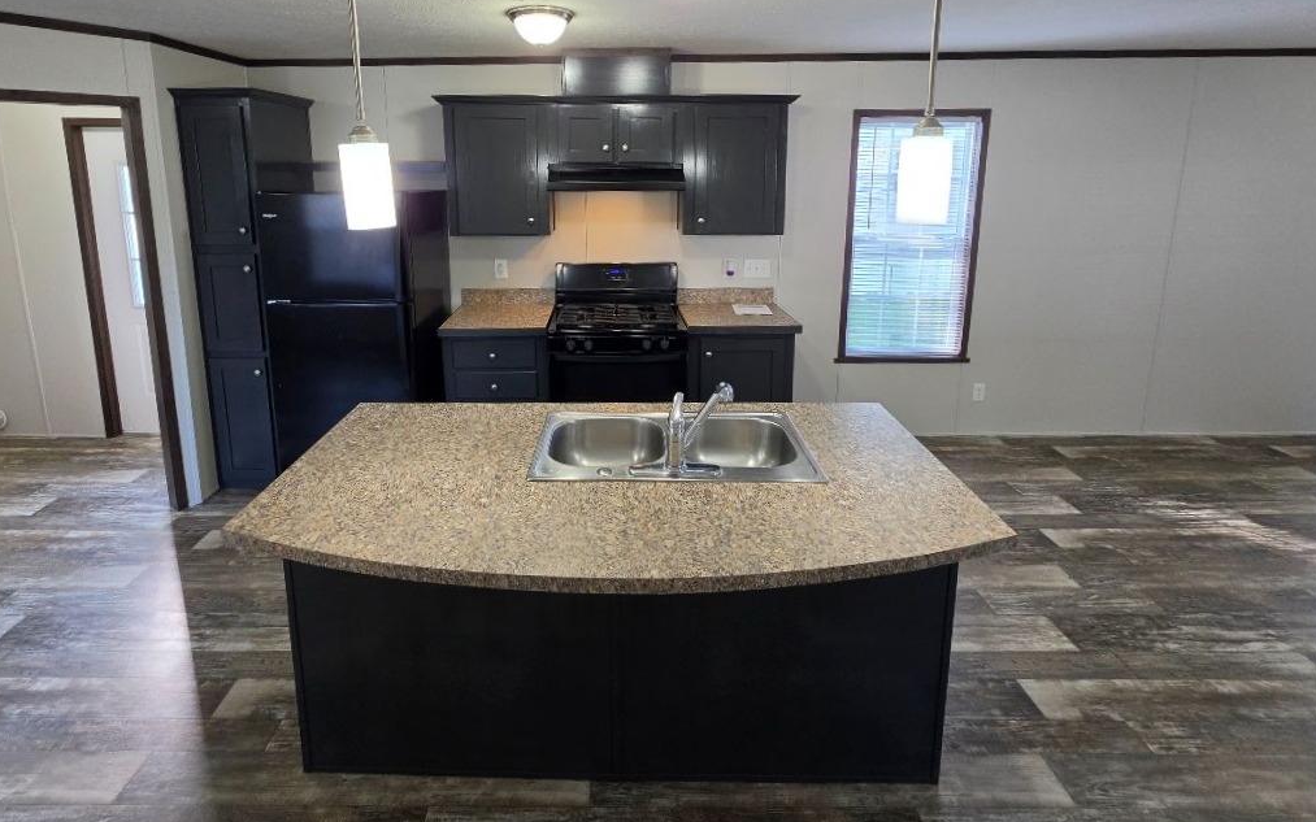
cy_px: 286
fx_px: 574
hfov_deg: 97.7
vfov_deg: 69.6
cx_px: 612
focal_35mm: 16
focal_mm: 2.2
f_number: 1.9
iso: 160
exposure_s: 1/120
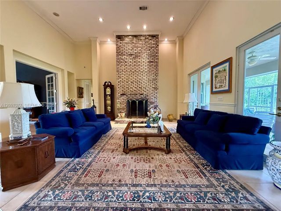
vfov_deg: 85.7
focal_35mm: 14
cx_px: 140
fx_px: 114
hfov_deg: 102.1
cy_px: 106
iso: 500
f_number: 2.2
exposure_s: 1/60
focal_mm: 2.22
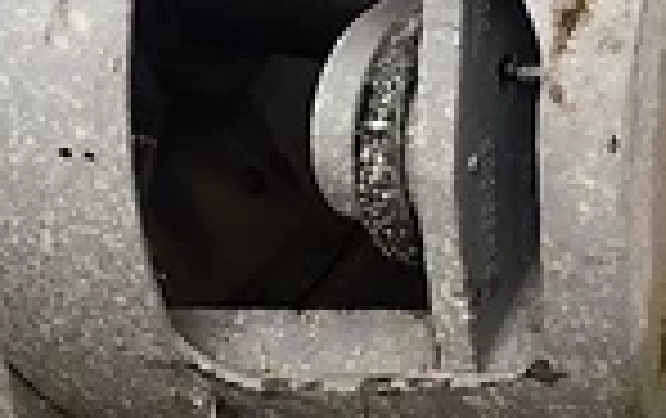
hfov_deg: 24.8
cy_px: 90
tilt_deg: -19.2
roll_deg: +4.4
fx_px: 1509
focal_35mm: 83
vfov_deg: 15.7
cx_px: 230
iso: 25
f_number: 2.2
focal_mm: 4.15
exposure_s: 1/180
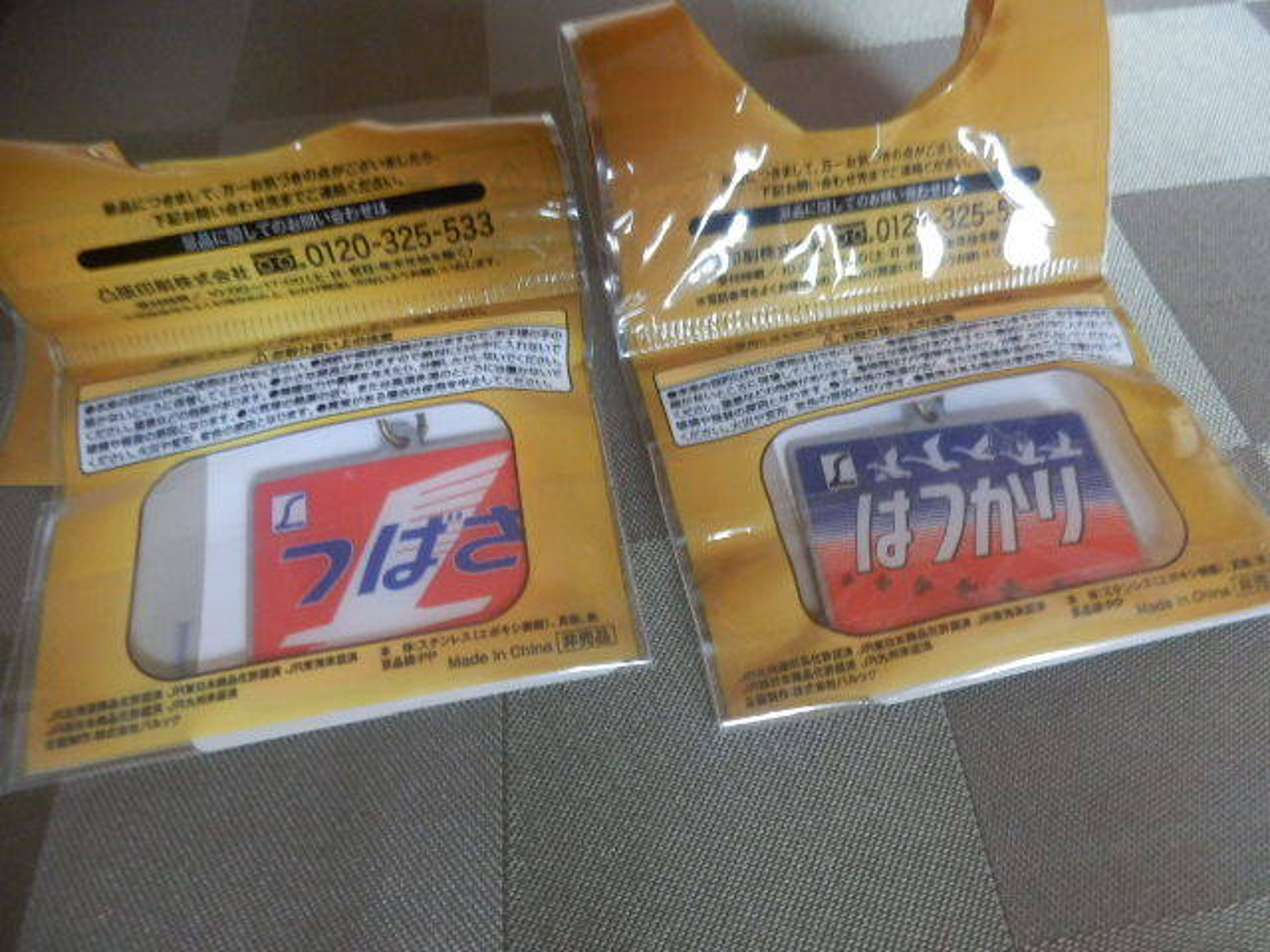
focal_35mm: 24
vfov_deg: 56.8
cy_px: 476
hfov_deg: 71.6
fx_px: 881
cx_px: 635
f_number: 3
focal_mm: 4.2
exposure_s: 1/10
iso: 800
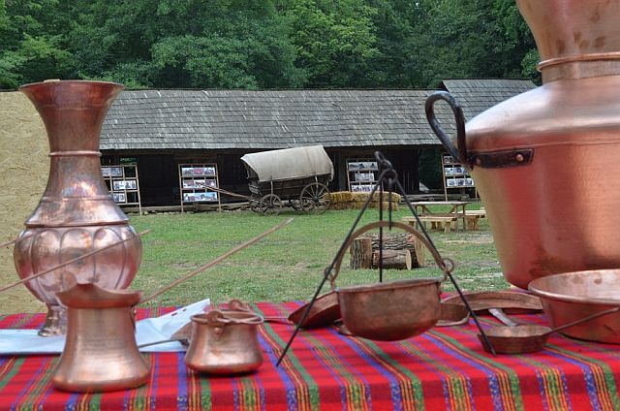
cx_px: 310
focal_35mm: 54
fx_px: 928
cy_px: 206
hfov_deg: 36.9
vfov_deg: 25.0
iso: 100
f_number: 14
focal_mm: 36
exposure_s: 1/20
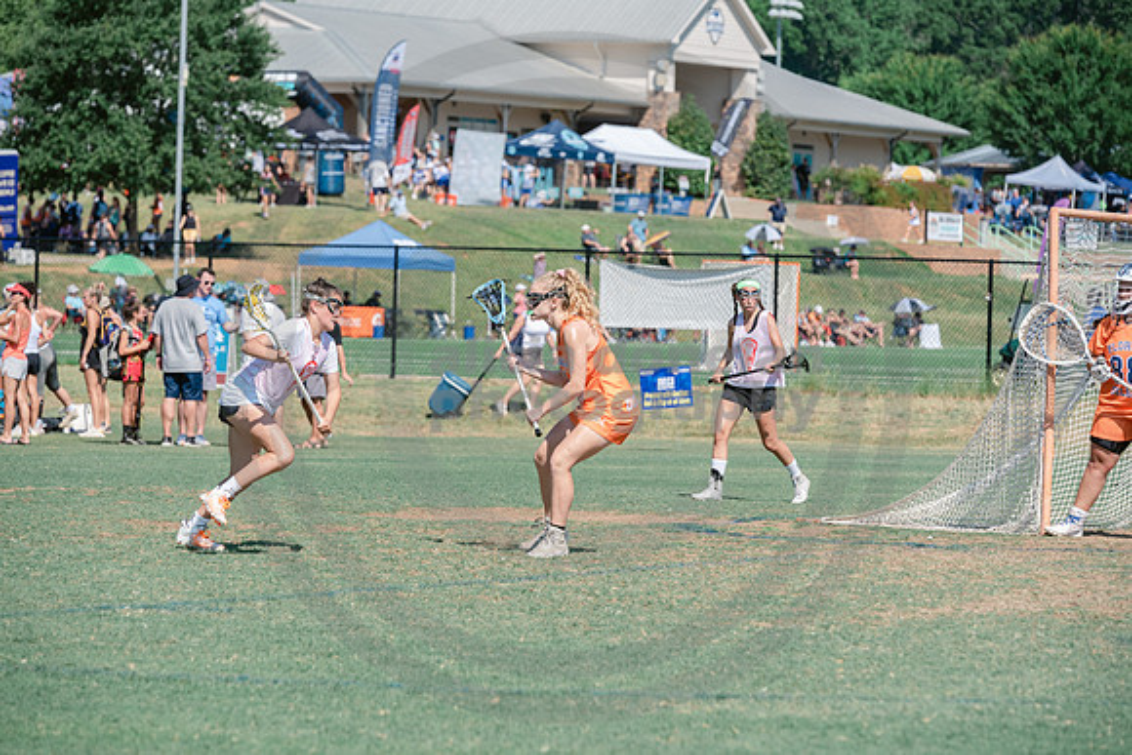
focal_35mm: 185
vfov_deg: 7.4
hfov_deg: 11.1
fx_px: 5818
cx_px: 566
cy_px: 378
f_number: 5.6
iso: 400
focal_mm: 185
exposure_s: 1/2000
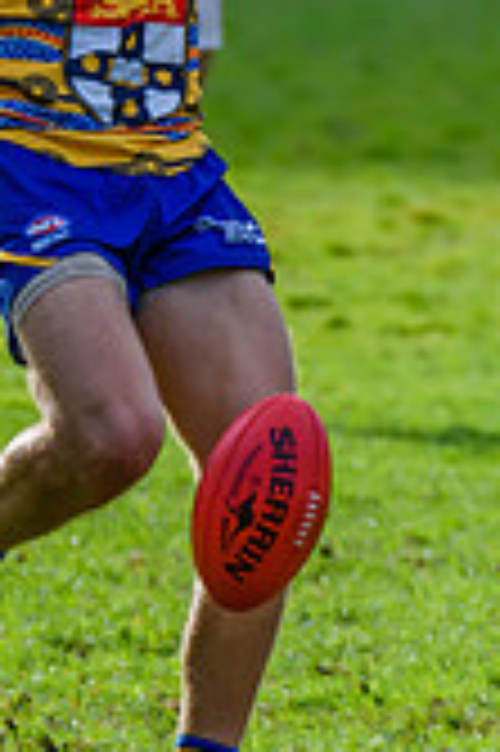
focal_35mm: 1459
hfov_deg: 0.9
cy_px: 318
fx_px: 30457
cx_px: -26
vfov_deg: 1.4
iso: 900
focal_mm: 320
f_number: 5.6
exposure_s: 1/1600
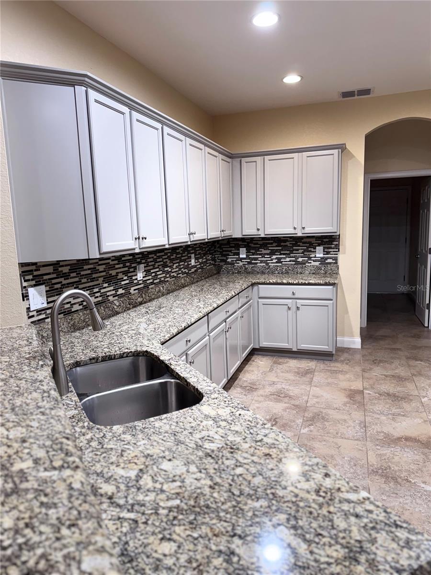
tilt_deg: -8.1
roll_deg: +2.2
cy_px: 288
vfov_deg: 71.6
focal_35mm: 24
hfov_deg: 56.8
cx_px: 216
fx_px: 398
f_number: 1.78
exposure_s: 1/120
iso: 200
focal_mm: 6.76
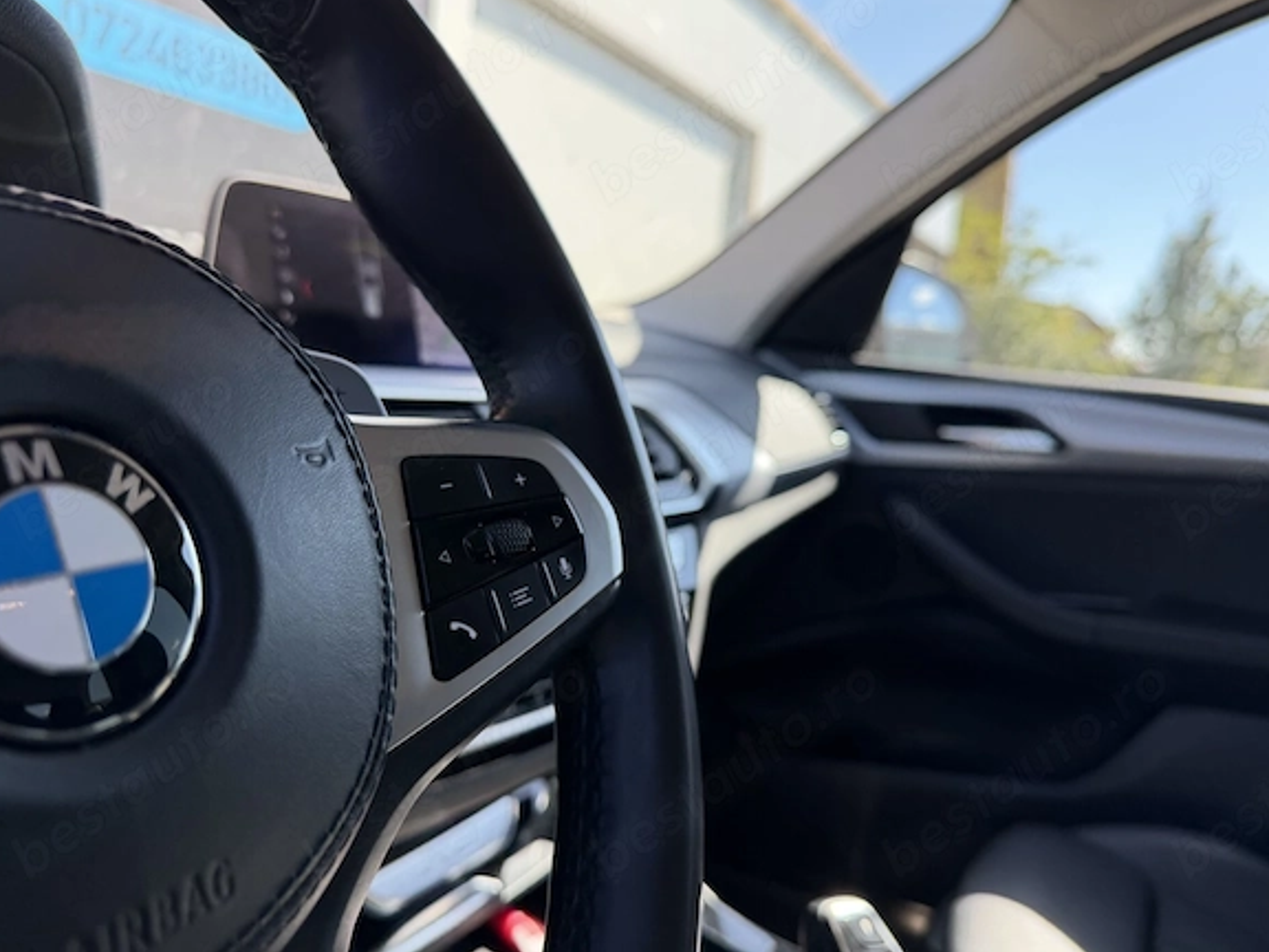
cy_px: 461
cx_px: 615
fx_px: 916
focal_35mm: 25
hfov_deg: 69.4
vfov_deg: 54.9
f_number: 1.78
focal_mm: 6.76
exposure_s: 1/943
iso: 100
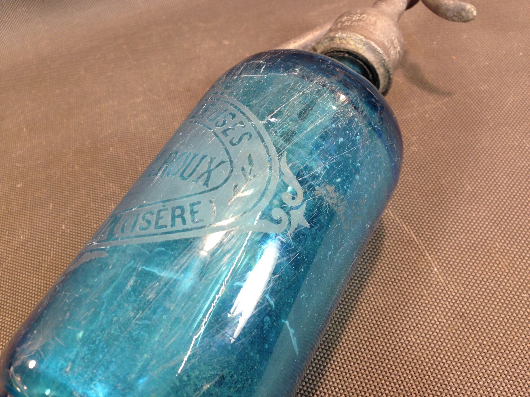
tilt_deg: -48.1
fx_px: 505
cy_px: 198
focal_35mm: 33
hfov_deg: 55.4
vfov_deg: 42.9
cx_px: 265
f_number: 2.4
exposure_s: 1/20
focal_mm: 4.12
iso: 50
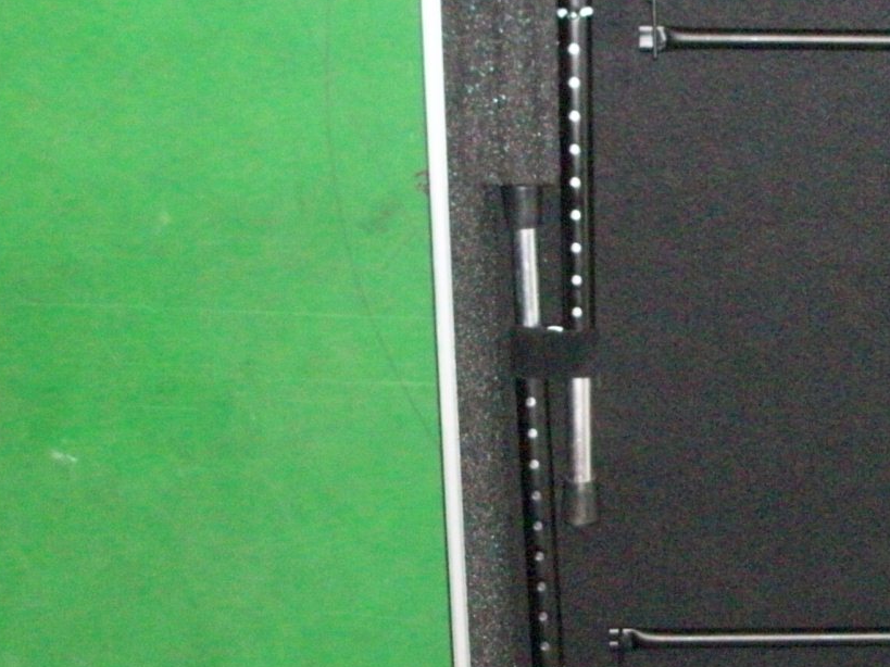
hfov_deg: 21.9
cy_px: 298
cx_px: 962
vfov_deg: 17.4
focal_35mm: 85
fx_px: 2185
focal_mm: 5.7
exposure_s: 1/60
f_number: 2.8
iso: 320
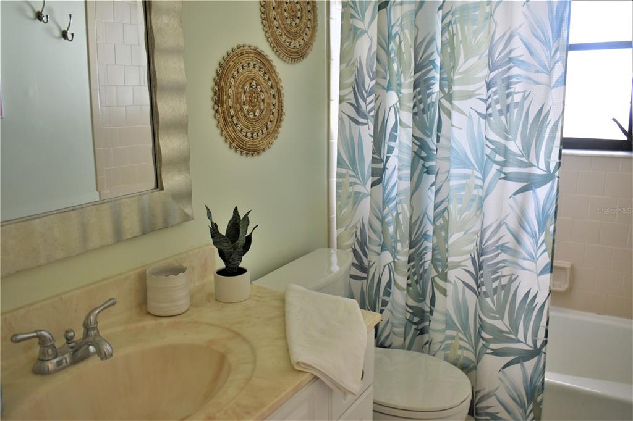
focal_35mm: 30
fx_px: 527
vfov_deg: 43.6
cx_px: 316
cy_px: 210
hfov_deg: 61.9
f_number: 4
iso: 400
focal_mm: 20
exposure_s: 1/60
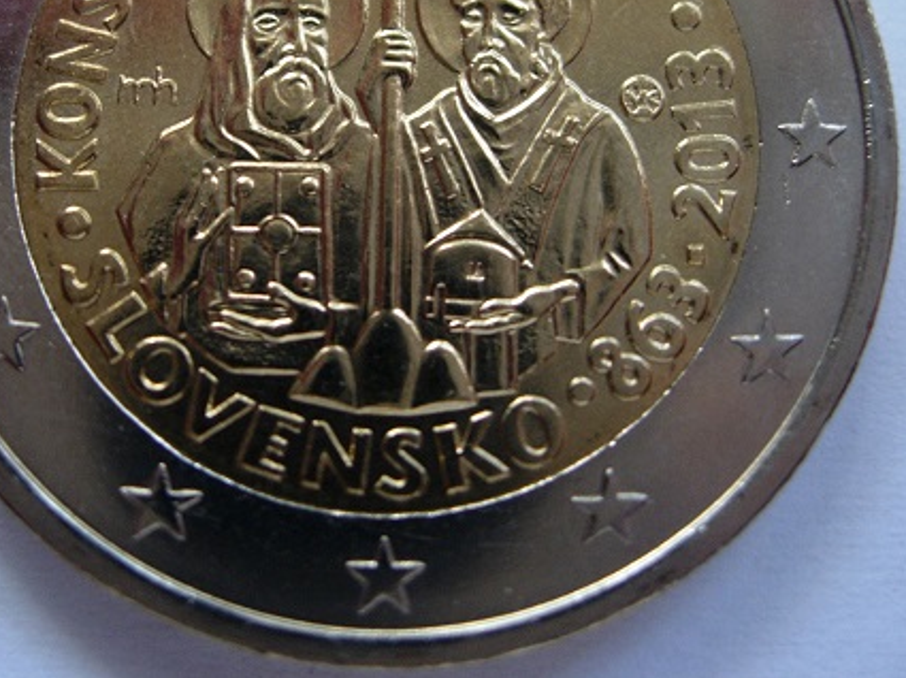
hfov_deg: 33.1
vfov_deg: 24.9
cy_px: 166
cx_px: 356
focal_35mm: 58
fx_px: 1517
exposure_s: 1/32
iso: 112
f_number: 2.8
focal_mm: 7.8
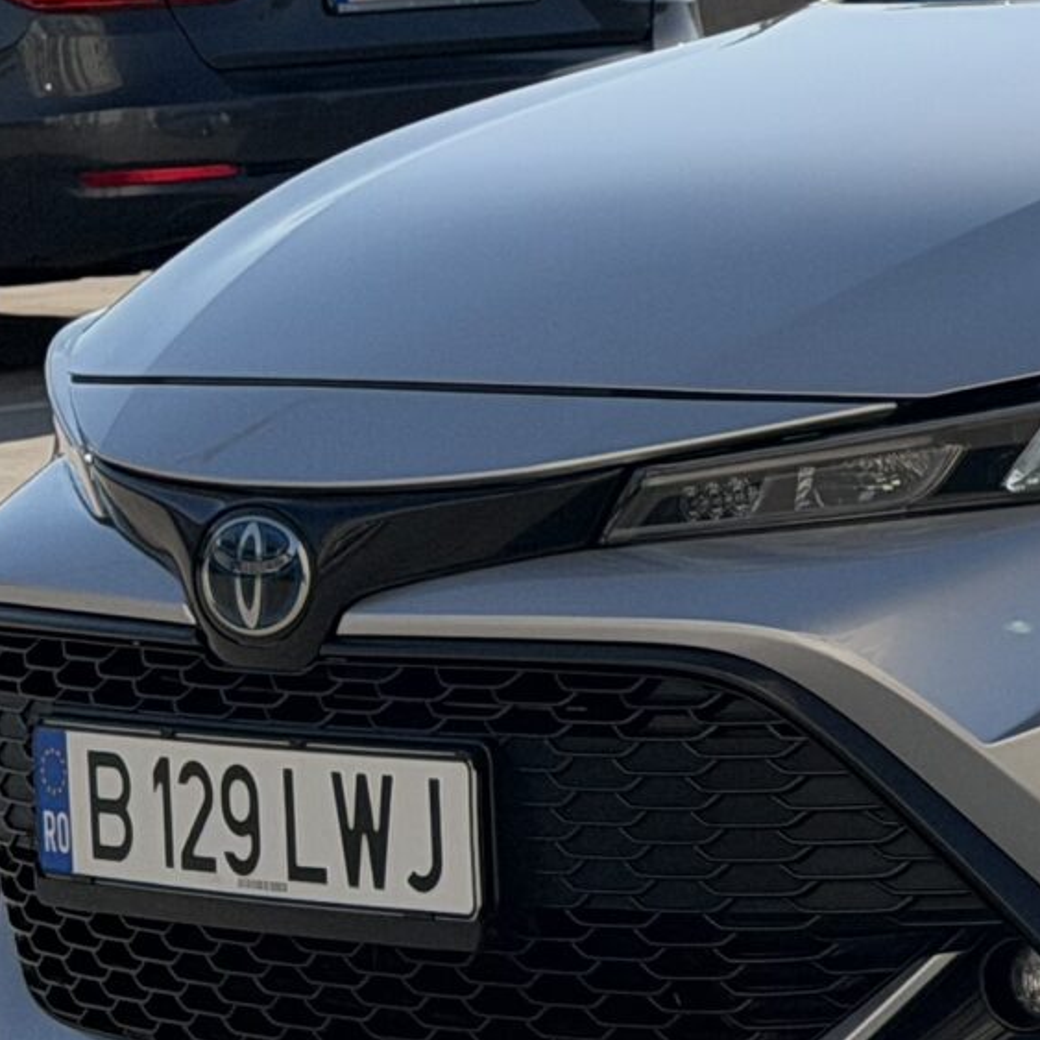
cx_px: 1962
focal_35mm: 193
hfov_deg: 8.7
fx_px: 6560
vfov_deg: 9.0
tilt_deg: -1.0
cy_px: 9
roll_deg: +2.6
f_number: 1.78
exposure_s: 1/8772
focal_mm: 6.76
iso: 64
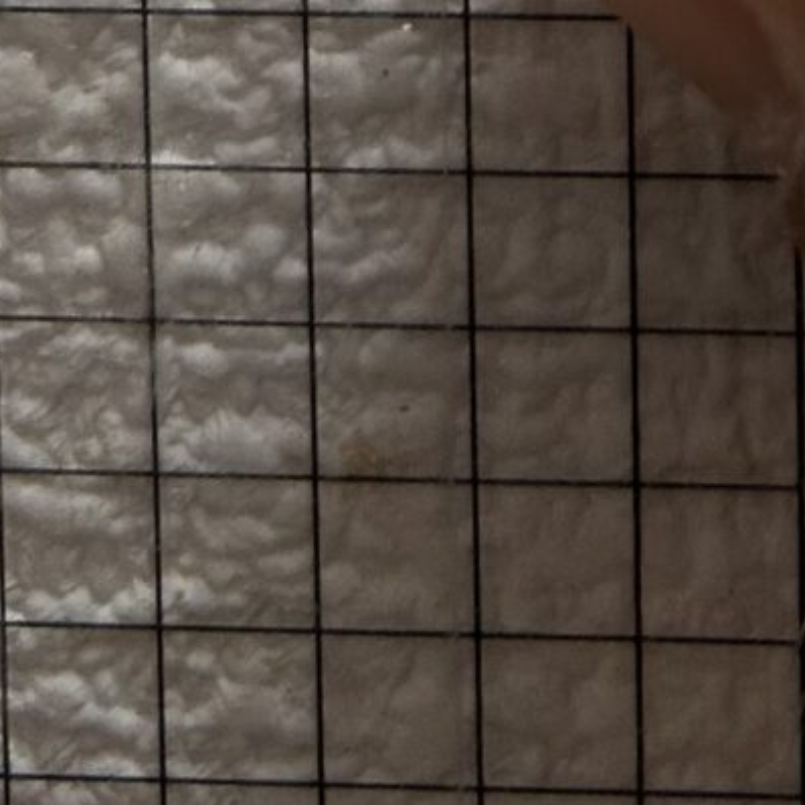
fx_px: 3894
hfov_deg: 11.8
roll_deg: -0.6
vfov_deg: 9.6
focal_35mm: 148
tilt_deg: -2.9
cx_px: 568
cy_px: -1456
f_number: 1.5
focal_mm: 5.7
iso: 160
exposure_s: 1/50
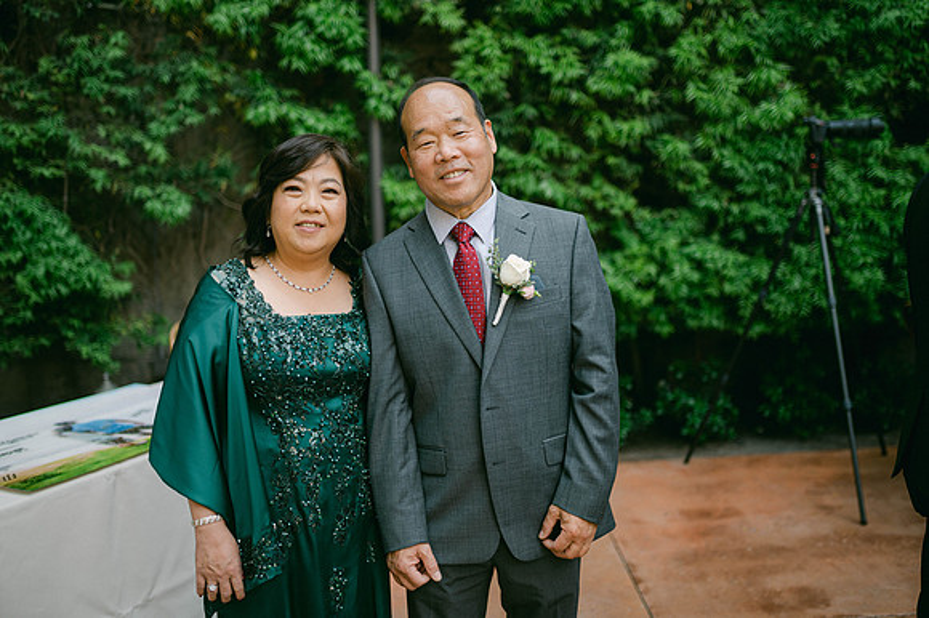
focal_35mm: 35
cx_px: 464
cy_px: 309
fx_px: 903
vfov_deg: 37.8
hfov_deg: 54.5
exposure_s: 1/320
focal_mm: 35
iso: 100
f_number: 1.8
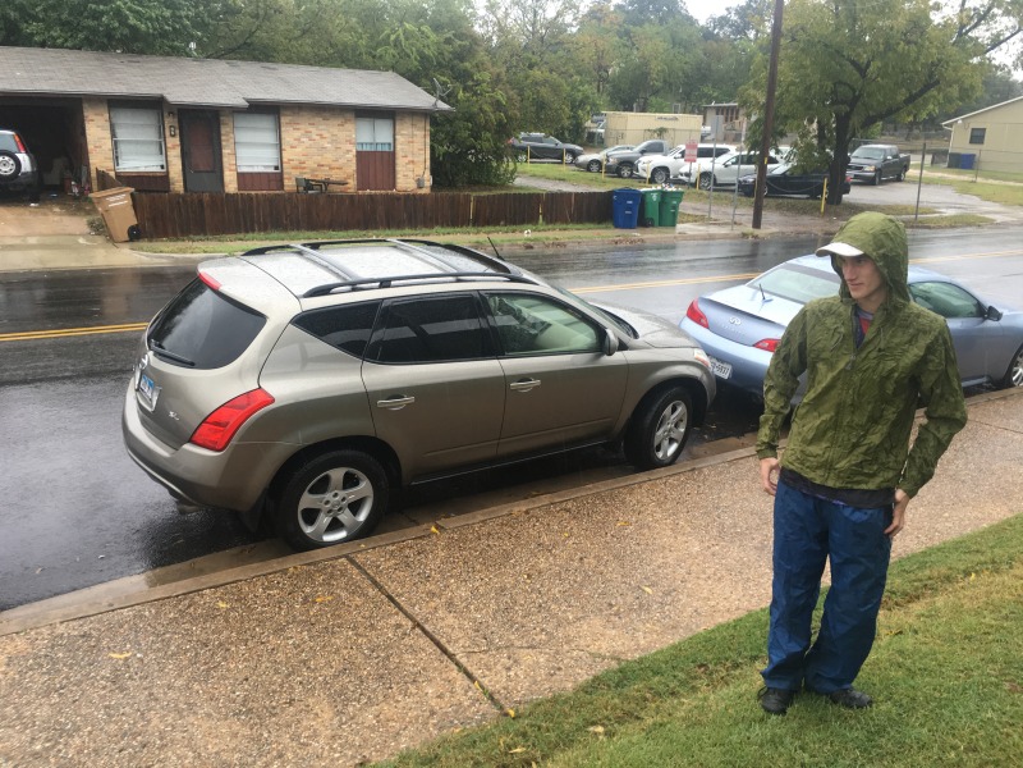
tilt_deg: -16.2
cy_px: 384
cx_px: 512
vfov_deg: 48.2
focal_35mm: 29
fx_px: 857
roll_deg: -1.4
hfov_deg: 61.7
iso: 40
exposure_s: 1/120
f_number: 2.2
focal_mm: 4.15
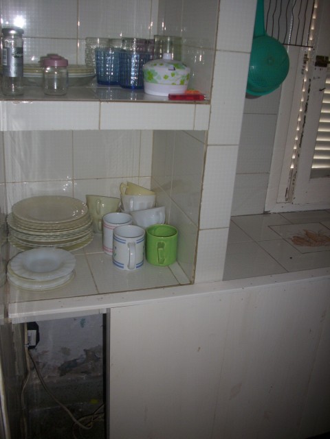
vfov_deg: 58.4
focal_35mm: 31
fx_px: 394
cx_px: 165
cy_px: 220
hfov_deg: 45.4
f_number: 2.8
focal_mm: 6.2
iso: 50
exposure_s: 1/30
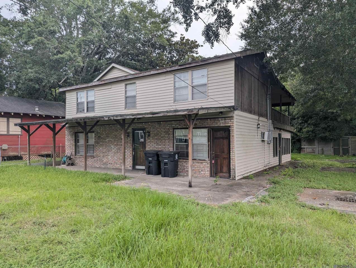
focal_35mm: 24
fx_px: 247
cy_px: 134
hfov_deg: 71.5
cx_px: 178
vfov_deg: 56.9
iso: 47
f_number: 1.85
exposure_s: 1/599
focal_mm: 6.81
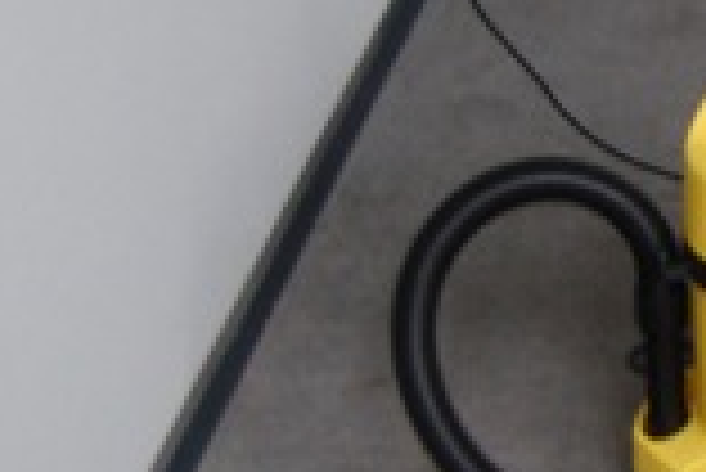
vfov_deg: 7.9
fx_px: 3357
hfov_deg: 11.3
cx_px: 1210
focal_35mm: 171
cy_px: -200
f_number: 4.2
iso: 400
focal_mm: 28
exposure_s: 1/15
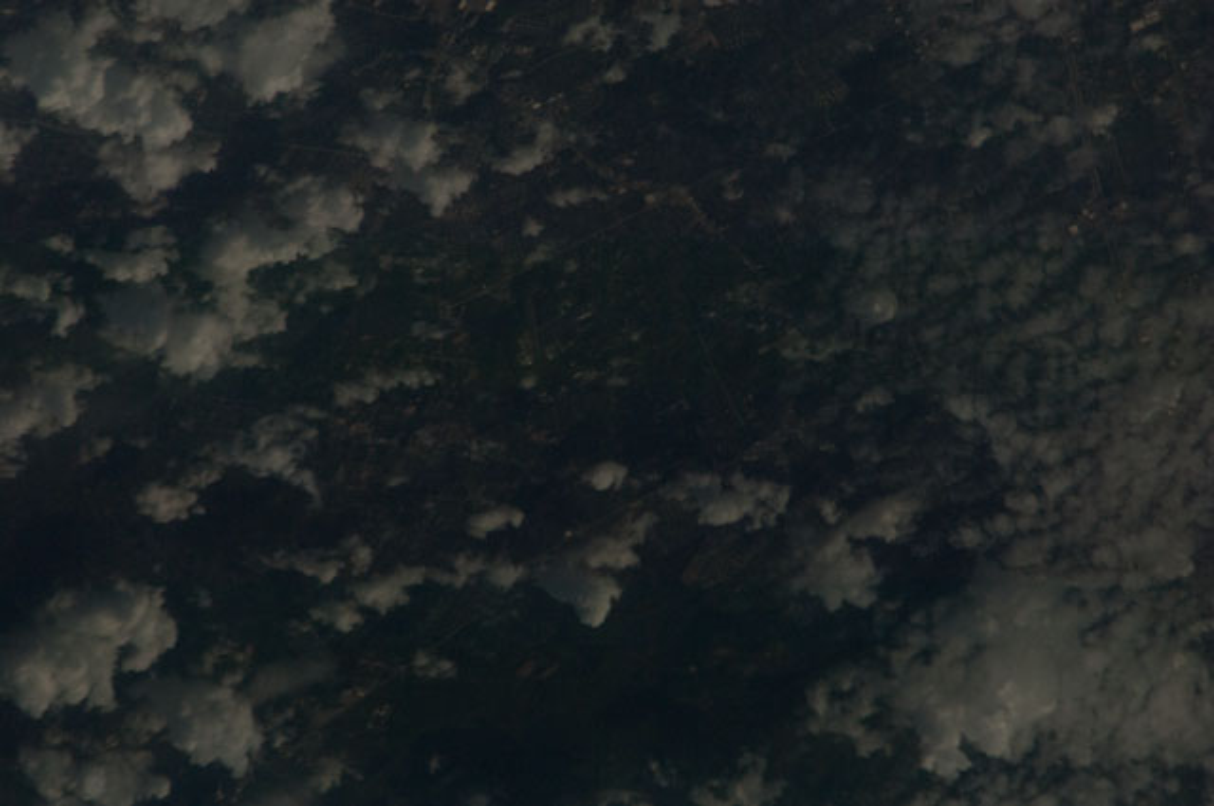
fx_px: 40415
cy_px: 403
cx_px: 607
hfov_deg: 1.7
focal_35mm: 1200
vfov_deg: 1.1
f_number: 13
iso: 200
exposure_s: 1/8000
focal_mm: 800
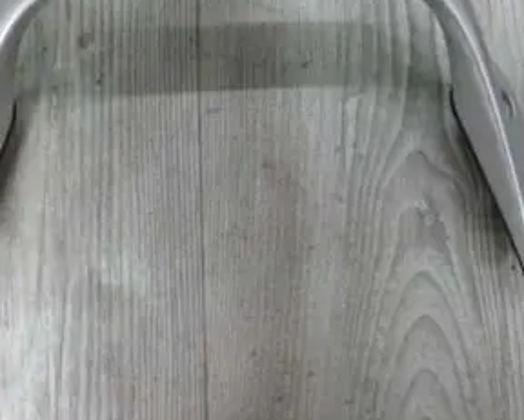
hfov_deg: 46.8
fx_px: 605
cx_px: 240
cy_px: 135
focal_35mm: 39
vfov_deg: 37.8
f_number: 2.5
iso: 800
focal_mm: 4.3
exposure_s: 1/40
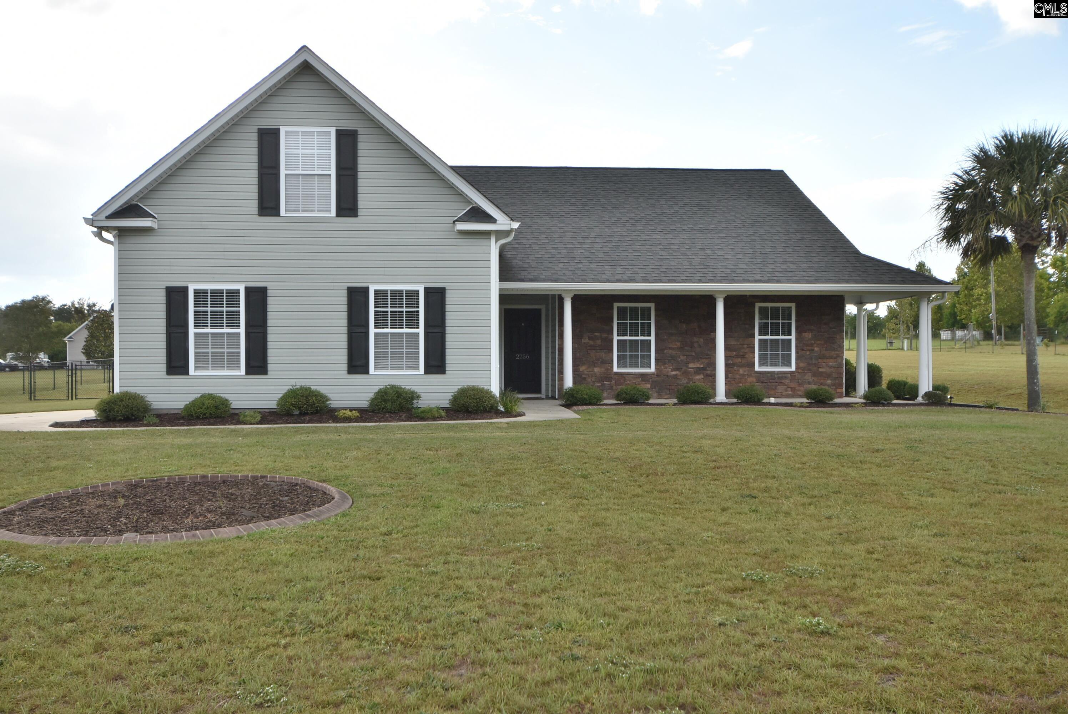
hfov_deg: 57.2
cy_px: 357
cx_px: 534
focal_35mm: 33
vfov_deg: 40.0
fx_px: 980
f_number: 8
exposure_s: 1/250
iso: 160
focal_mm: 22
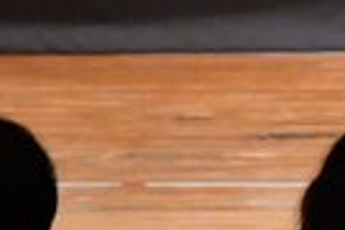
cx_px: 960
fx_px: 13981
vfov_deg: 0.9
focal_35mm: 1459
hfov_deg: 1.4
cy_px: -273
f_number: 5.6
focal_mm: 170
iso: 12800
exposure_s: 1/400
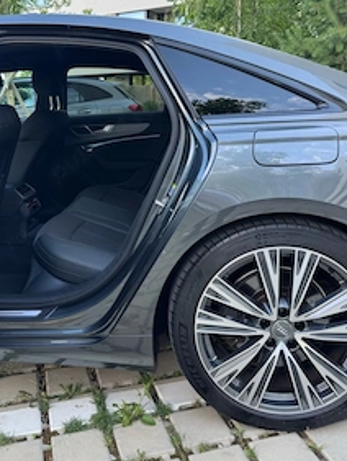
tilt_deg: -6.2
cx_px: 136
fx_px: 454
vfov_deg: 53.0
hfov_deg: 41.6
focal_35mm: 34
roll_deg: +0.7
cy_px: 160
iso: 50
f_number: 1.78
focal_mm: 6.76
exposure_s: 1/121
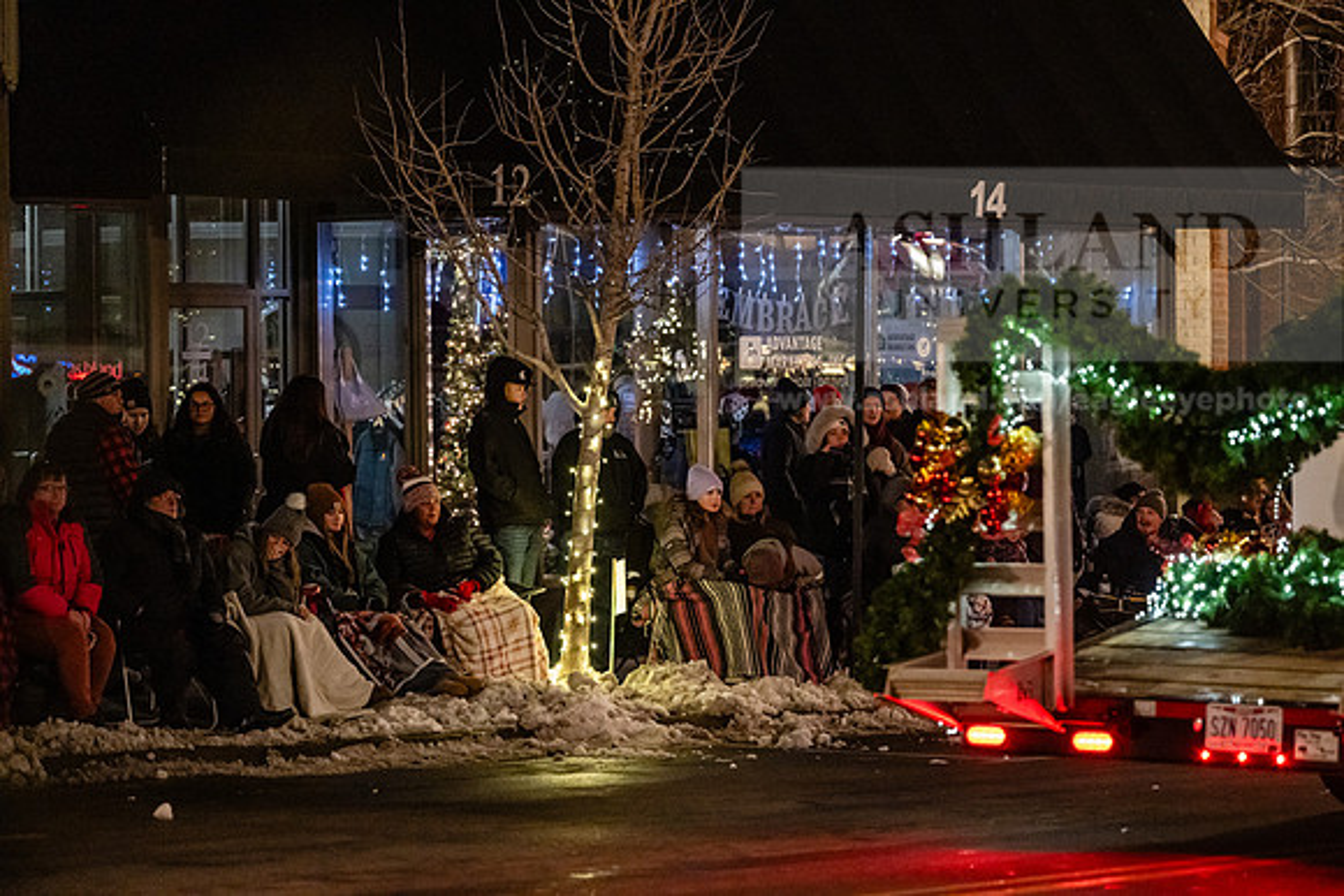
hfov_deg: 19.5
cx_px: 672
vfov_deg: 13.0
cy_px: 448
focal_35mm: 105
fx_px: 3921
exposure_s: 1/200
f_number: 2.8
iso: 8000
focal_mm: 105
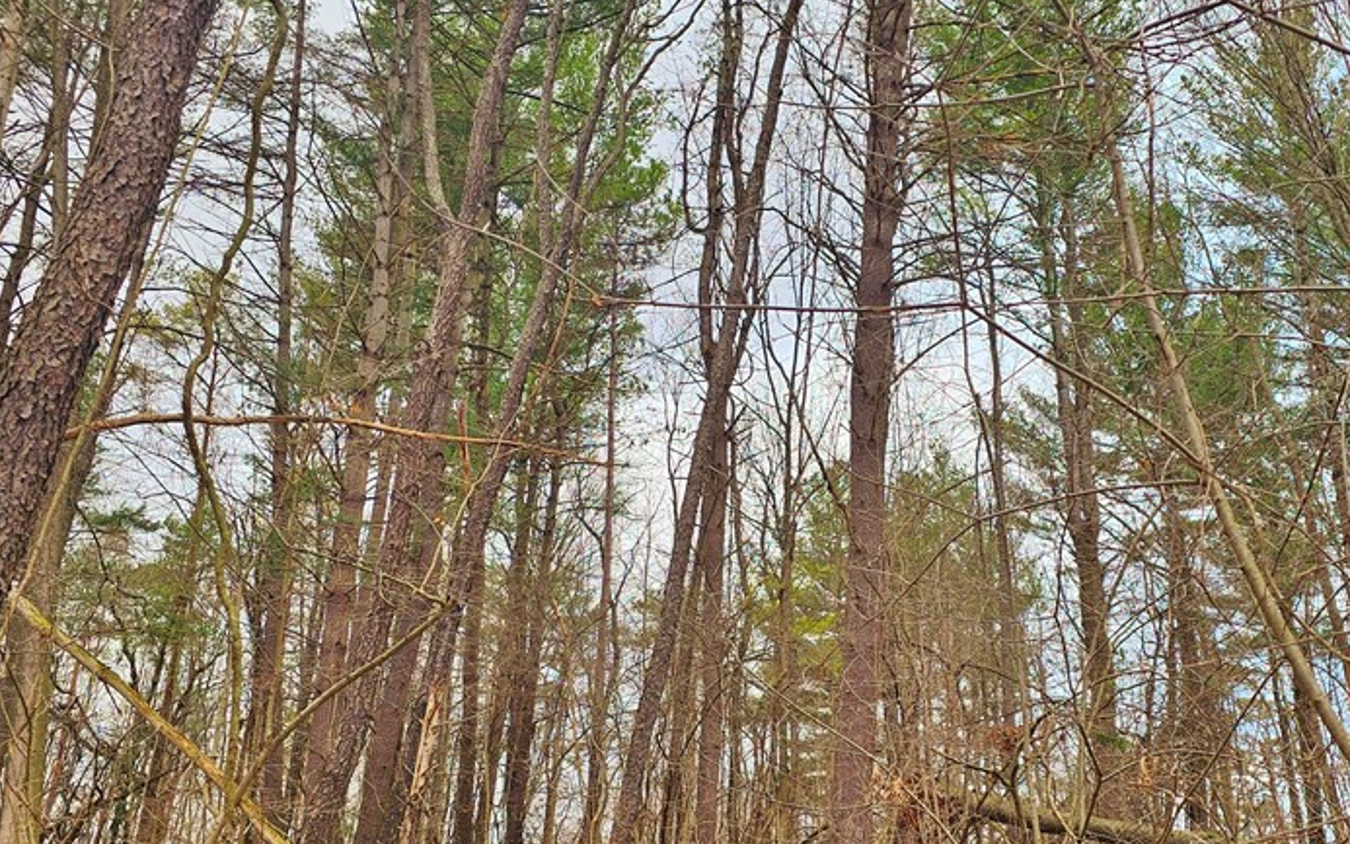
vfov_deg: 35.1
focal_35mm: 36
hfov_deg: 53.7
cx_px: 789
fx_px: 1324
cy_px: 538
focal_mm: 6.3
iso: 10
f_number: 1.7
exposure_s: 1/179
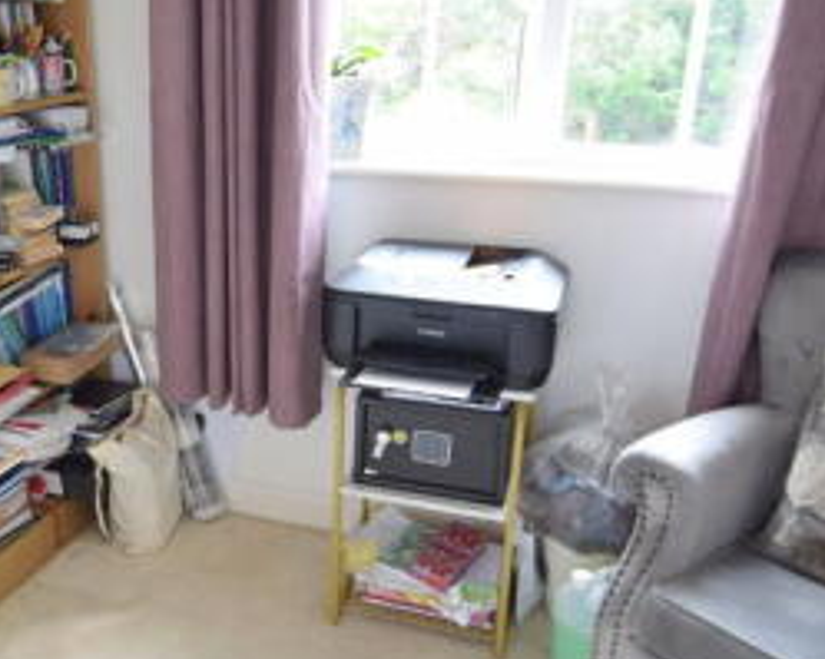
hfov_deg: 47.7
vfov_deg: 40.1
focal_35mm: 37
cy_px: 316
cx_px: 230
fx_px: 903
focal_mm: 10
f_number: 4.5
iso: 400
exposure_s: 1/80
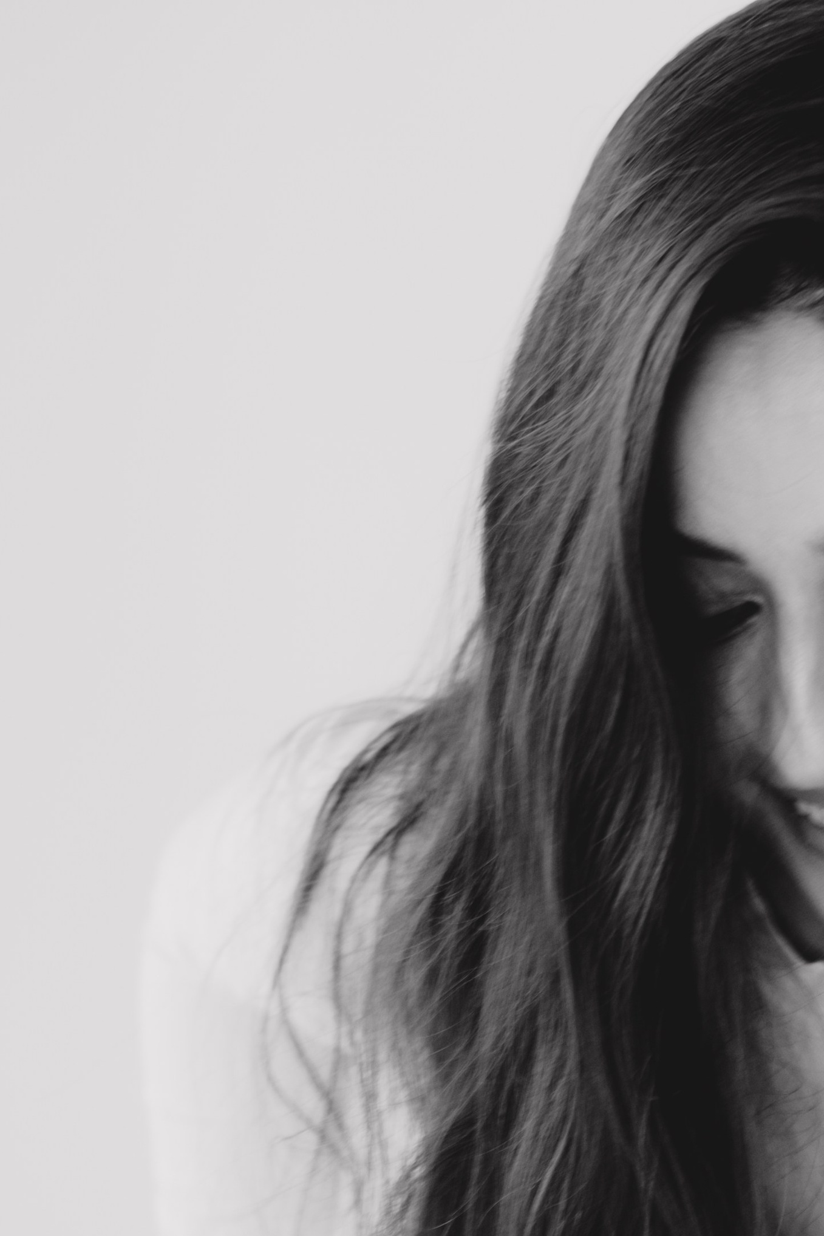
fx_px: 3432
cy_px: 1148
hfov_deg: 13.6
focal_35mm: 100
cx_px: 714
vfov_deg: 20.0
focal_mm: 35
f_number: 2.8
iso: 200
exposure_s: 1/180
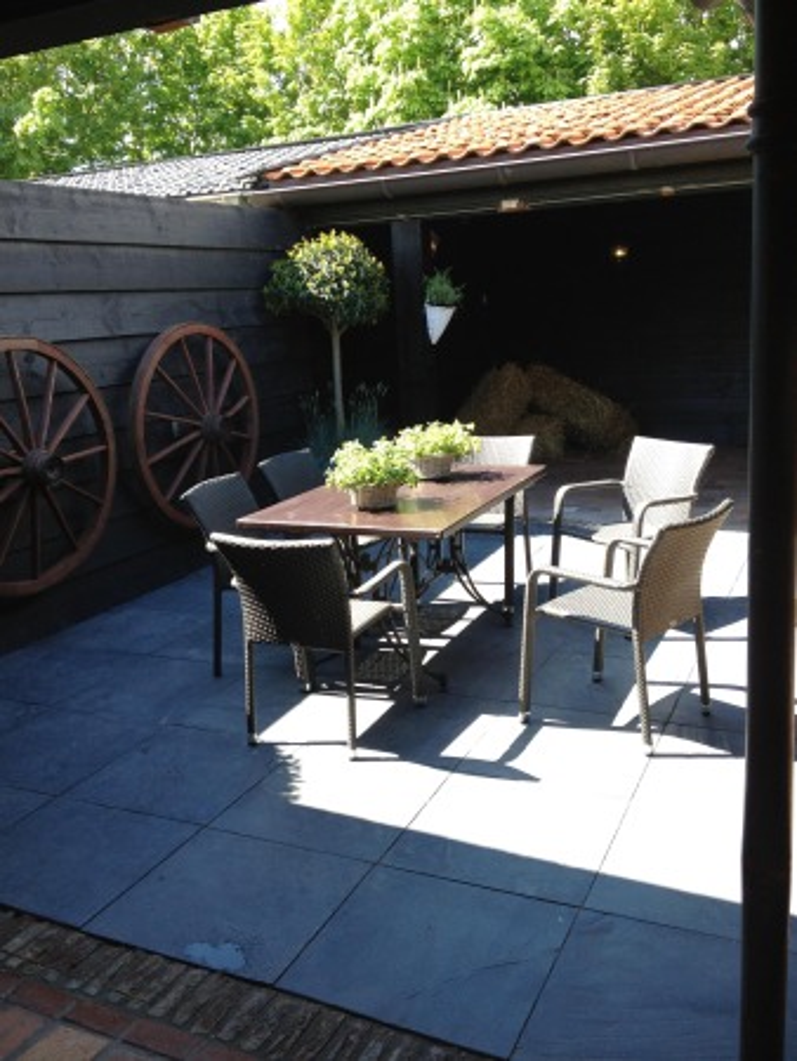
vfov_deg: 52.6
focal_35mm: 35
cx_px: 398
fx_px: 1073
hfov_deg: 40.7
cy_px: 530
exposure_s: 1/235
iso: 80
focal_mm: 4.28
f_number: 2.4
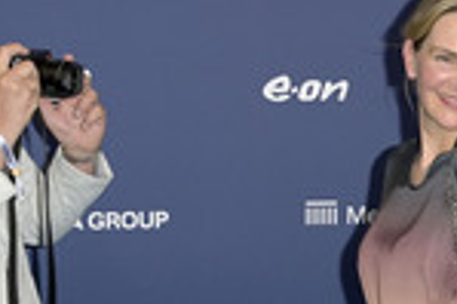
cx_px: 204
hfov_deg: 15.4
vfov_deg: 10.3
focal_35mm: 133
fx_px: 1686
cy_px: 203
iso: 800
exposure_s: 1/250
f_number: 6.3
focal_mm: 44
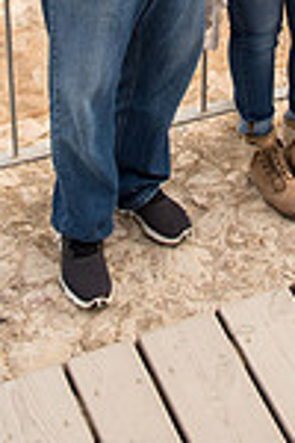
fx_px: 885
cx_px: 195
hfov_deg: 18.9
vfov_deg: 24.3
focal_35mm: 72
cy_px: -145
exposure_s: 1/2000
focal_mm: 24
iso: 200
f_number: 2.8
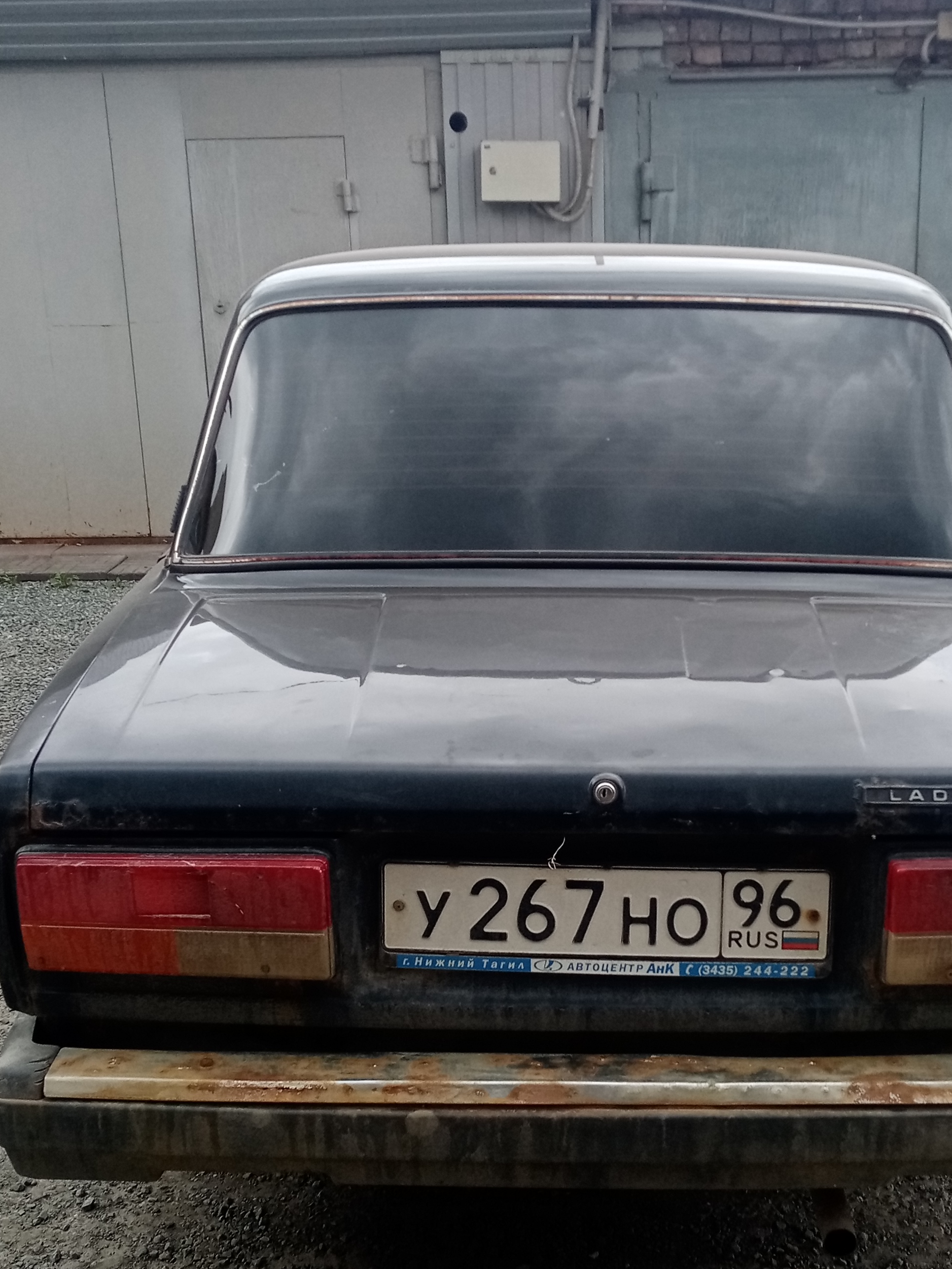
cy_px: 716
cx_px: 553
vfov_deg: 44.7
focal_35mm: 42
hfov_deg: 34.3
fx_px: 1540
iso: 111
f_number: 1.8
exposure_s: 1/265
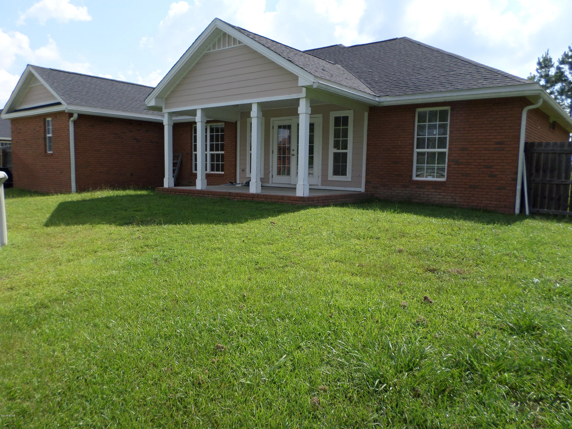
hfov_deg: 69.4
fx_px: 413
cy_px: 214
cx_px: 286
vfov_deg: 54.9
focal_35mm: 25
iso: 80
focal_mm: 4.5
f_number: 2.5
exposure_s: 1/1500
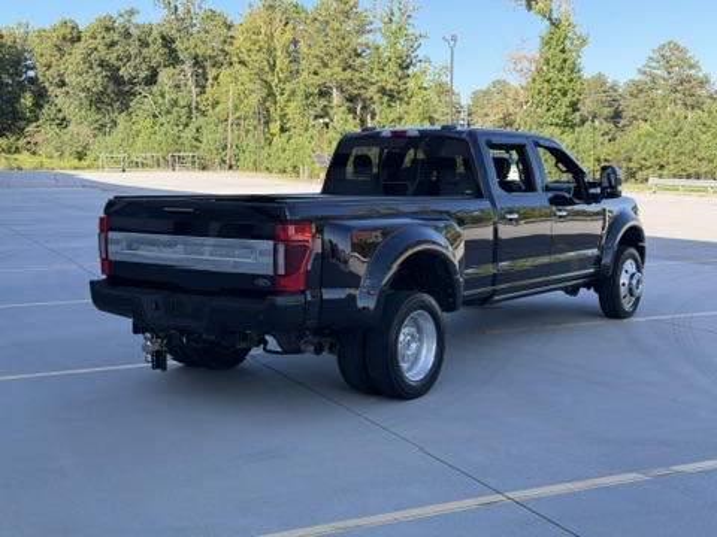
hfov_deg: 39.7
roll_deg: +0.2
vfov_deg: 30.3
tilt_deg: -3.7
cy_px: 268
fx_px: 994
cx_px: 358
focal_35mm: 48
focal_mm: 6.76
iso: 80
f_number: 1.78
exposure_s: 1/1167
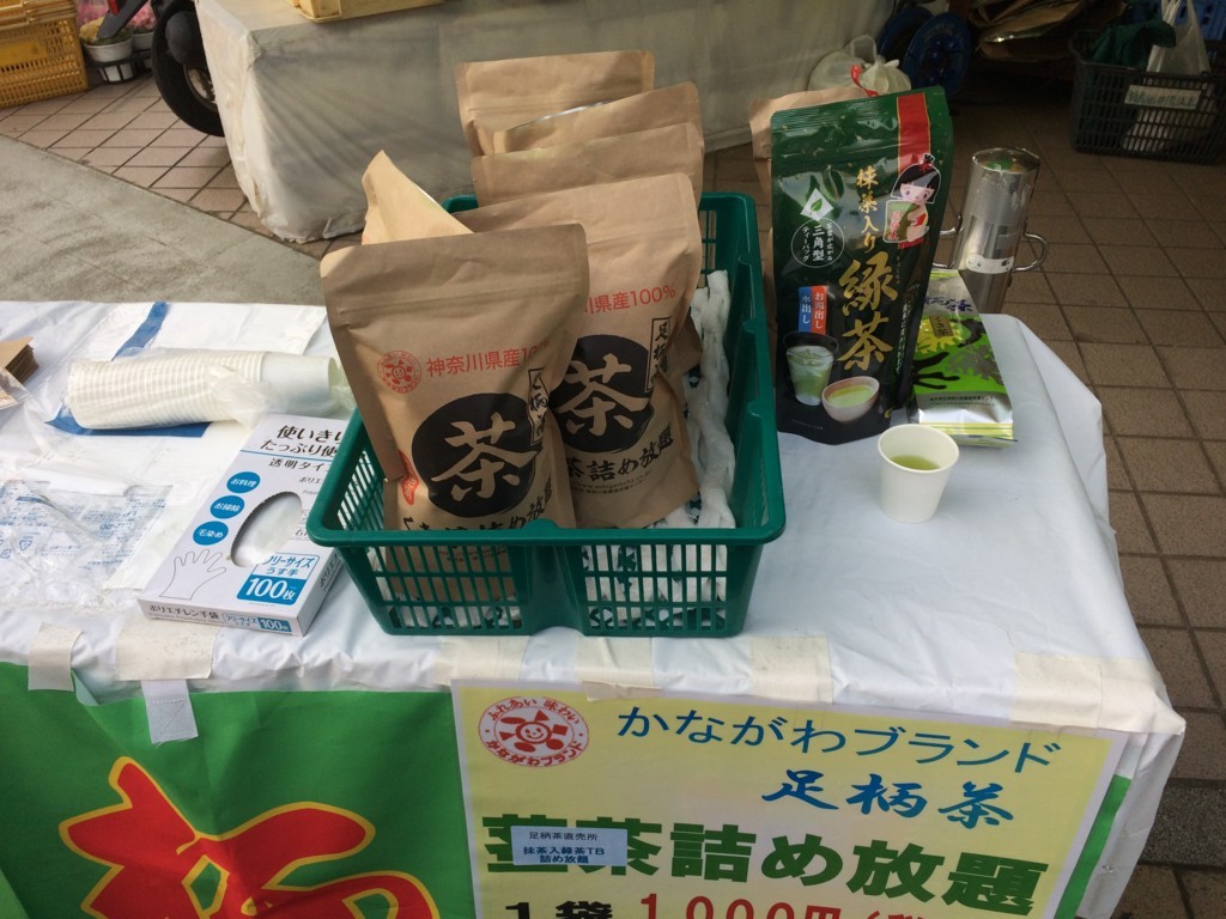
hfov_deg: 61.7
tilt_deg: -40.5
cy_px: 460
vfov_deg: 48.2
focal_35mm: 29
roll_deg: +0.7
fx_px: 1027
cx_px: 613
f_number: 2.2
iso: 32
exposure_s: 1/291
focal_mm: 4.15
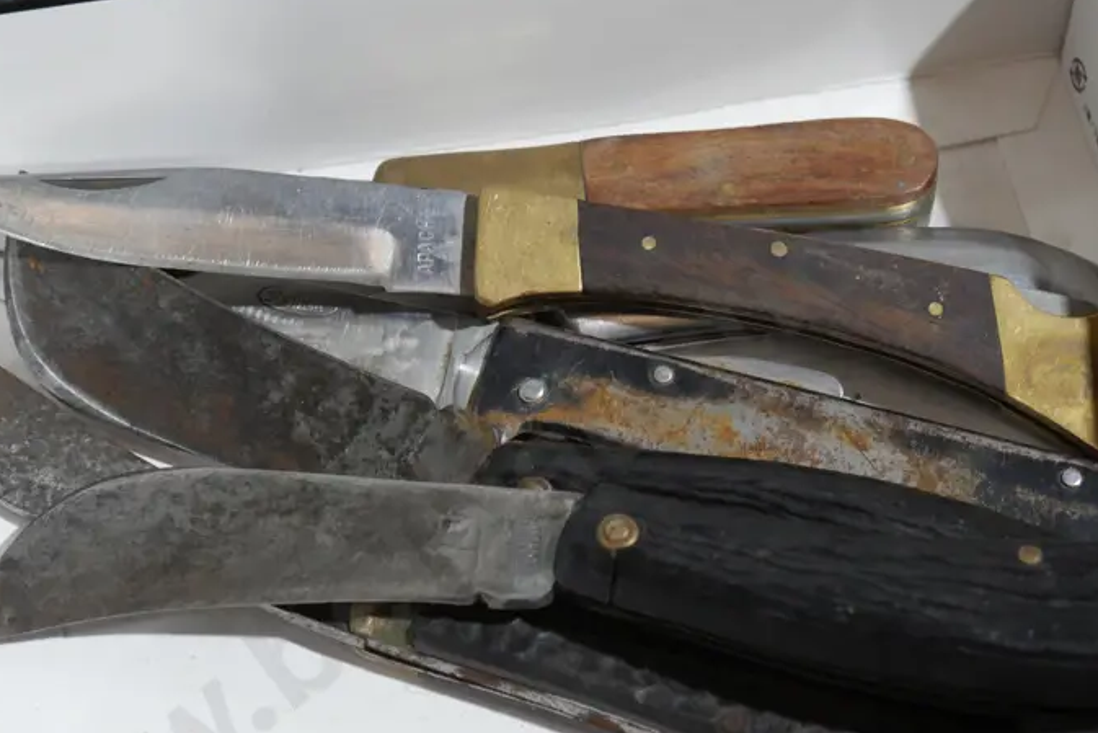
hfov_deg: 21.4
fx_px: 2898
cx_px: 630
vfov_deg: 14.4
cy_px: 411
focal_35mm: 95
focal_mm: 30
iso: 800
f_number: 5.4
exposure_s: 1/60
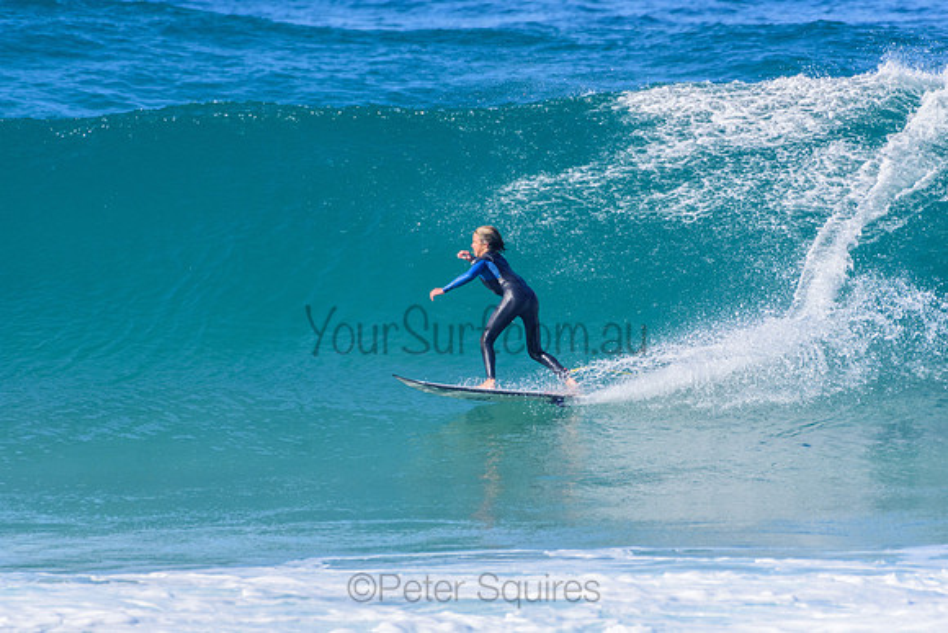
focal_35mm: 750
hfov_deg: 2.7
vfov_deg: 1.8
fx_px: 19754
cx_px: 474
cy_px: 316
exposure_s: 1/2000
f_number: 5.6
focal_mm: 500
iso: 450
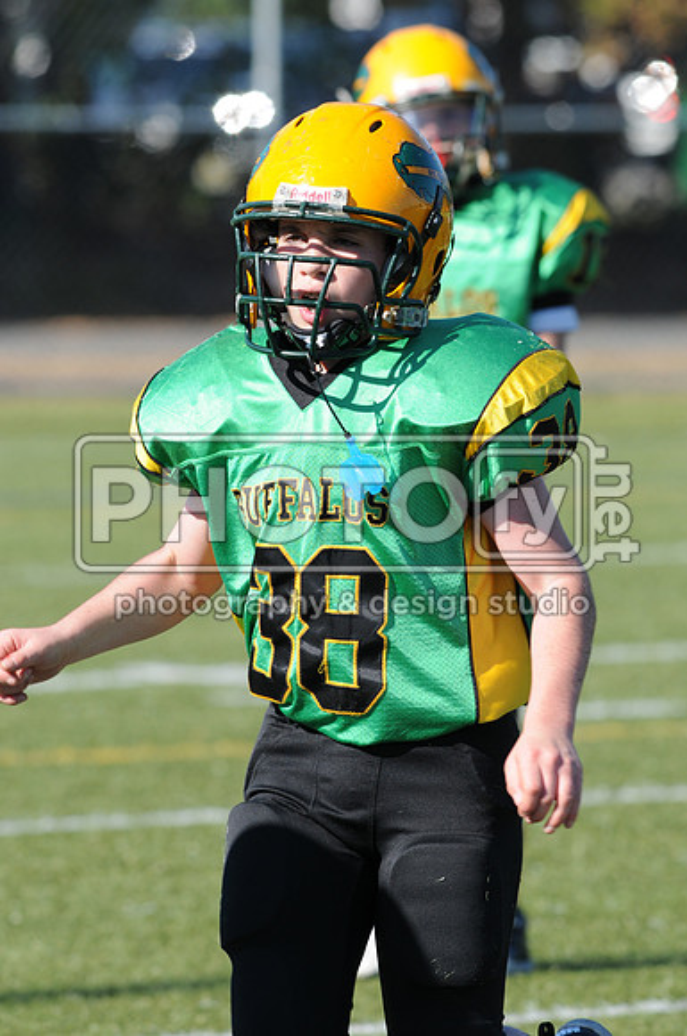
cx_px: 344
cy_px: 518
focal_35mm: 450
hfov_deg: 3.0
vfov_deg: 4.6
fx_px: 12919
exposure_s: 1/500
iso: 200
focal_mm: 300
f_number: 6.3
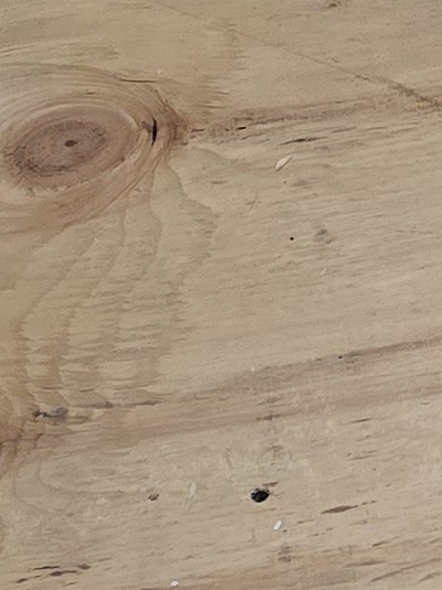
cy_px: 114
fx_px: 2929
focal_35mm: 172
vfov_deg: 11.5
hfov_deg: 8.2
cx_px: 913
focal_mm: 6.3
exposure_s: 1/120
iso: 1000
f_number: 1.7
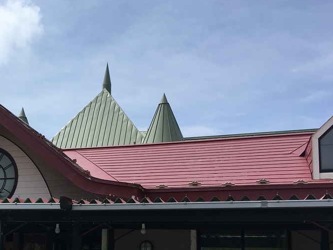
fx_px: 500
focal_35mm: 52
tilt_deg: +8.2
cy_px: 201
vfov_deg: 27.5
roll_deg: -4.5
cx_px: 37
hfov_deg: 34.8
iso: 25
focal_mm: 4.15
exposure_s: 1/2262
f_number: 2.2
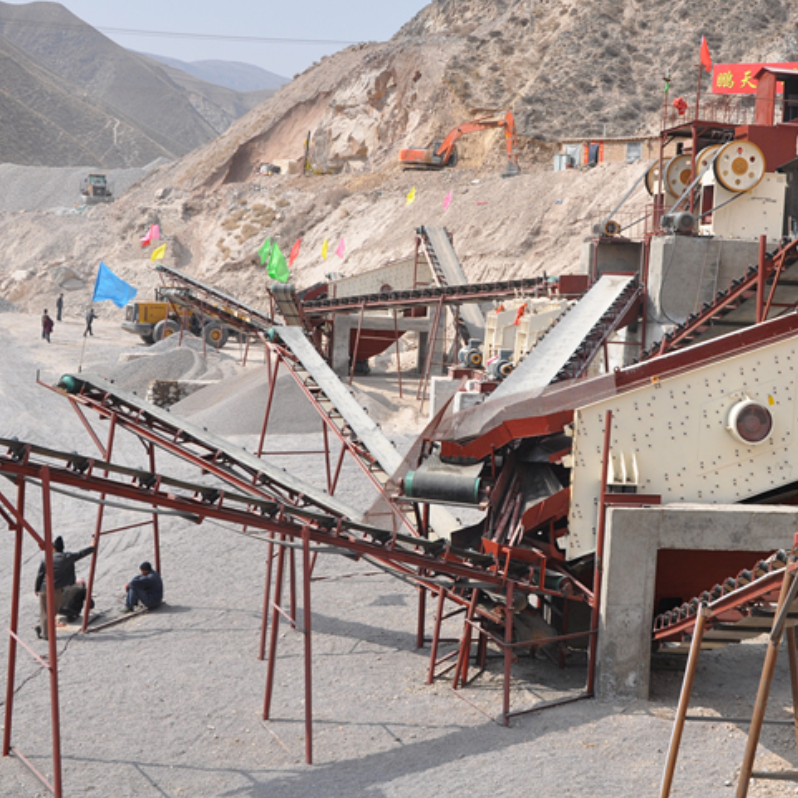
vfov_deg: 31.1
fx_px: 1434
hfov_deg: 31.0
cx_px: 488
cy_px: 363
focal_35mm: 55
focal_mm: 26
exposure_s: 1/320
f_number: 9
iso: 200
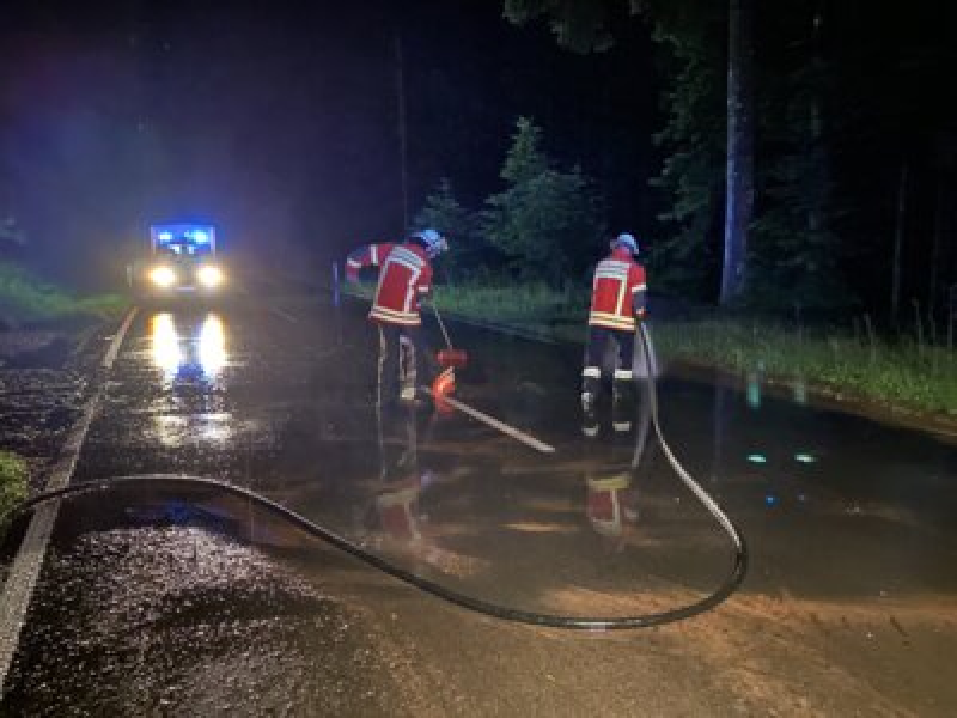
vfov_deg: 53.1
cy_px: 359
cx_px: 478
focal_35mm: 26
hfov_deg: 67.3
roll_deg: +0.8
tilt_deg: -9.2
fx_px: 719
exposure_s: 1/8
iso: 1250
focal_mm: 4.25
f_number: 1.8
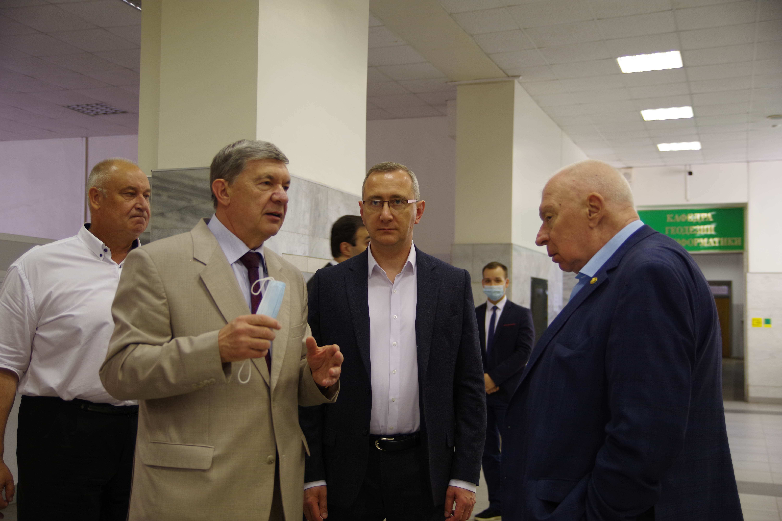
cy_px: 260
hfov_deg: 46.4
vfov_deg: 31.9
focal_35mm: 42
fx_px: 912
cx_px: 391
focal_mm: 28.13
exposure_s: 1/60
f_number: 2.8
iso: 400
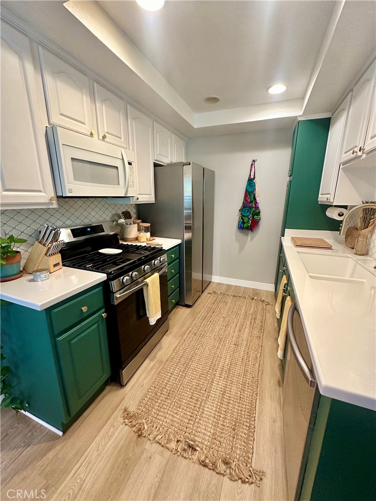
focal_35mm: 14
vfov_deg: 102.1
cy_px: 250
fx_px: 203
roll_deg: -1.7
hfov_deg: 85.7
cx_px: 188
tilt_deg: -13.7
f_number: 2.2
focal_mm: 2.22
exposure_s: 1/60
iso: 400
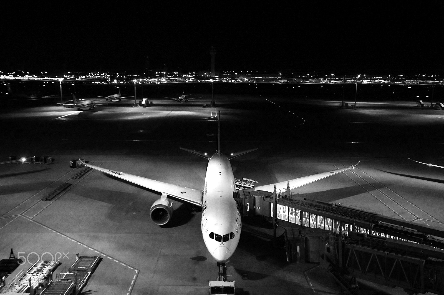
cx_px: 222
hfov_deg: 60.3
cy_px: 148
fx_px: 382
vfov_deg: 42.2
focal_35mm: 31
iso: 1600
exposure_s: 1/30
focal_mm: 21
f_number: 4
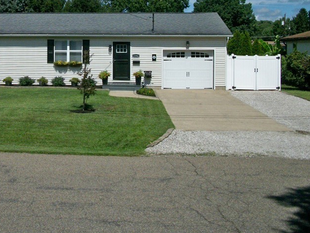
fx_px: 466
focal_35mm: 52
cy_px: 54
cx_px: 72
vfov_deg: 27.6
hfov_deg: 35.8
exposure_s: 1/640
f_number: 8.8
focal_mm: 5.7
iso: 80
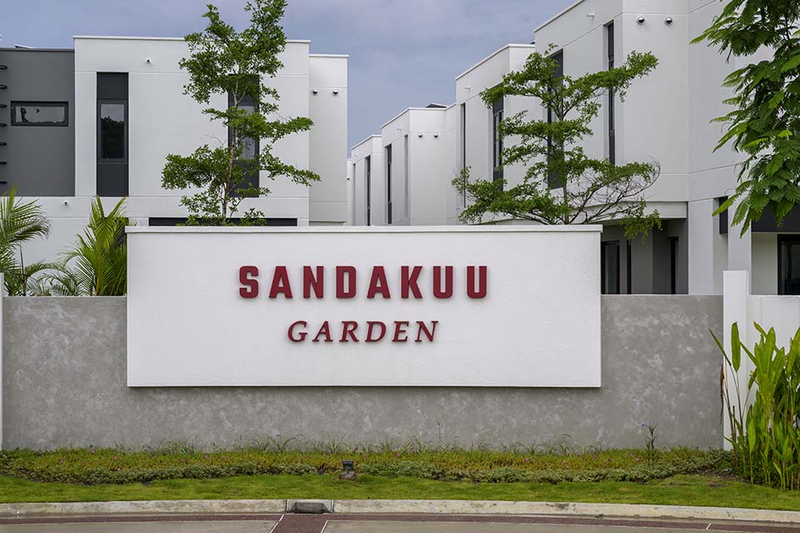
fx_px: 1555
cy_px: 266
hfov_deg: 28.8
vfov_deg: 19.5
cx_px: 400
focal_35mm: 70
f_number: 9
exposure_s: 1/320
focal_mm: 70
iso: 140
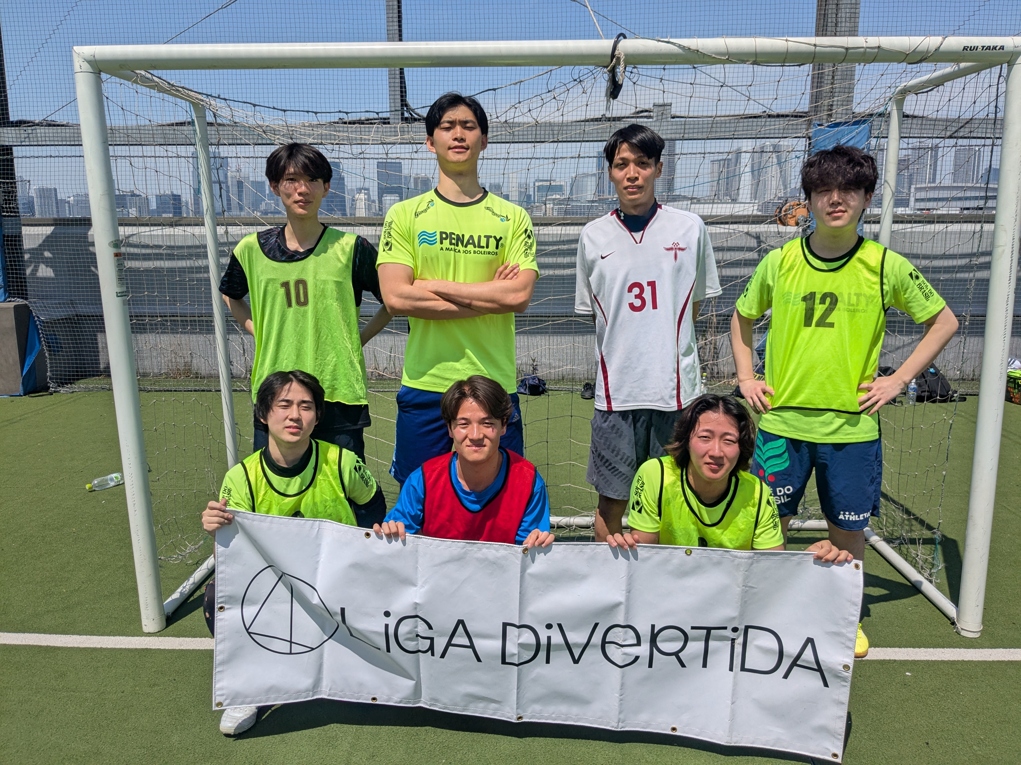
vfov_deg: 51.4
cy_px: 382
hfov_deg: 65.3
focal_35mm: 27
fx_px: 796
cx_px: 510
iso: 51
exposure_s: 1/5848
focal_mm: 4.38
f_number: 1.73
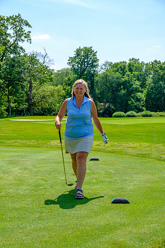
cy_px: 124
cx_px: 82
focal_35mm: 59
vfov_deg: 33.9
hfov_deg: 23.0
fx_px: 406
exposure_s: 1/250
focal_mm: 39
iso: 200
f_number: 5.6
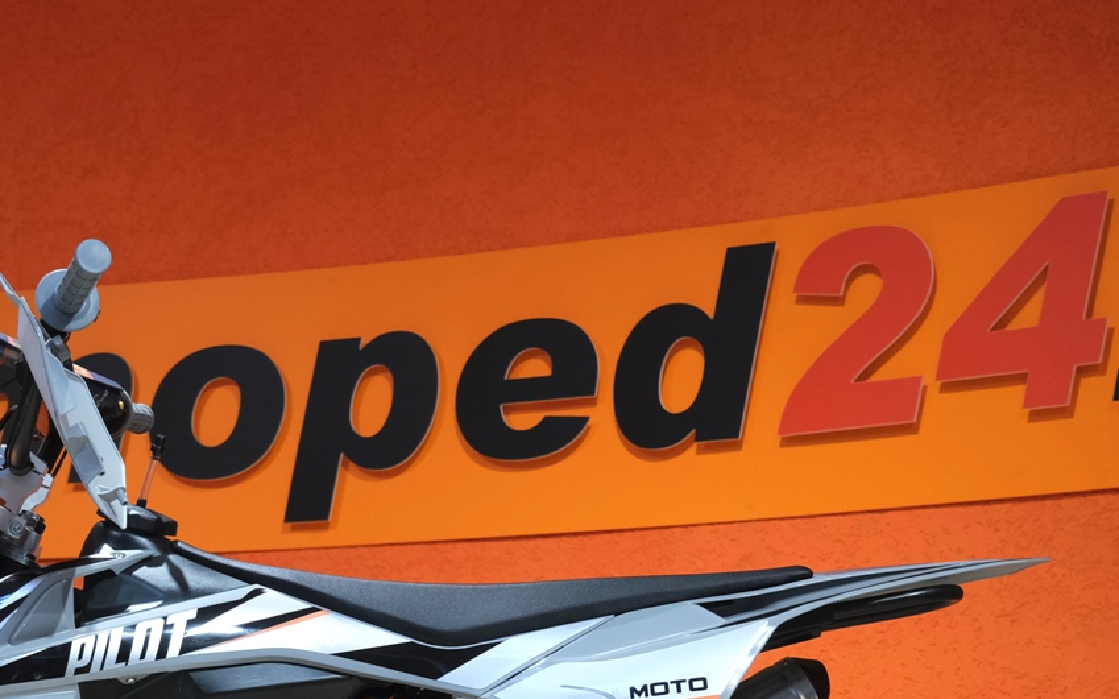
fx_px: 2988
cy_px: 696
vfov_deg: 13.2
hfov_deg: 21.1
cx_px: 348
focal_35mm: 98
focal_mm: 34.2
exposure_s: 1/100
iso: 1600
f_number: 4
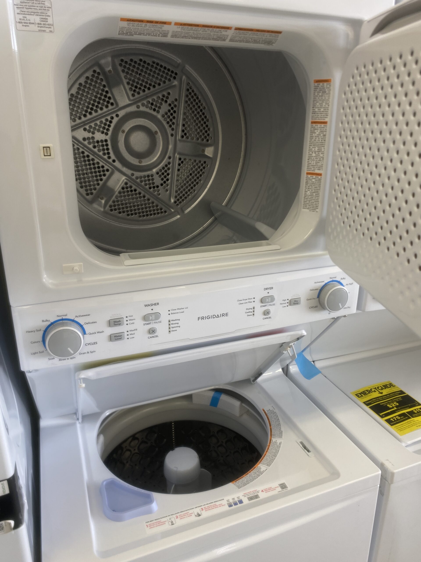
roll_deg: -0.6
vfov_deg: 67.3
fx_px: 422
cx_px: 210
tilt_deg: -18.0
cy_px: 281
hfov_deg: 53.1
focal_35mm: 26
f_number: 1.8
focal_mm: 4.25
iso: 40
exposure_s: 1/66
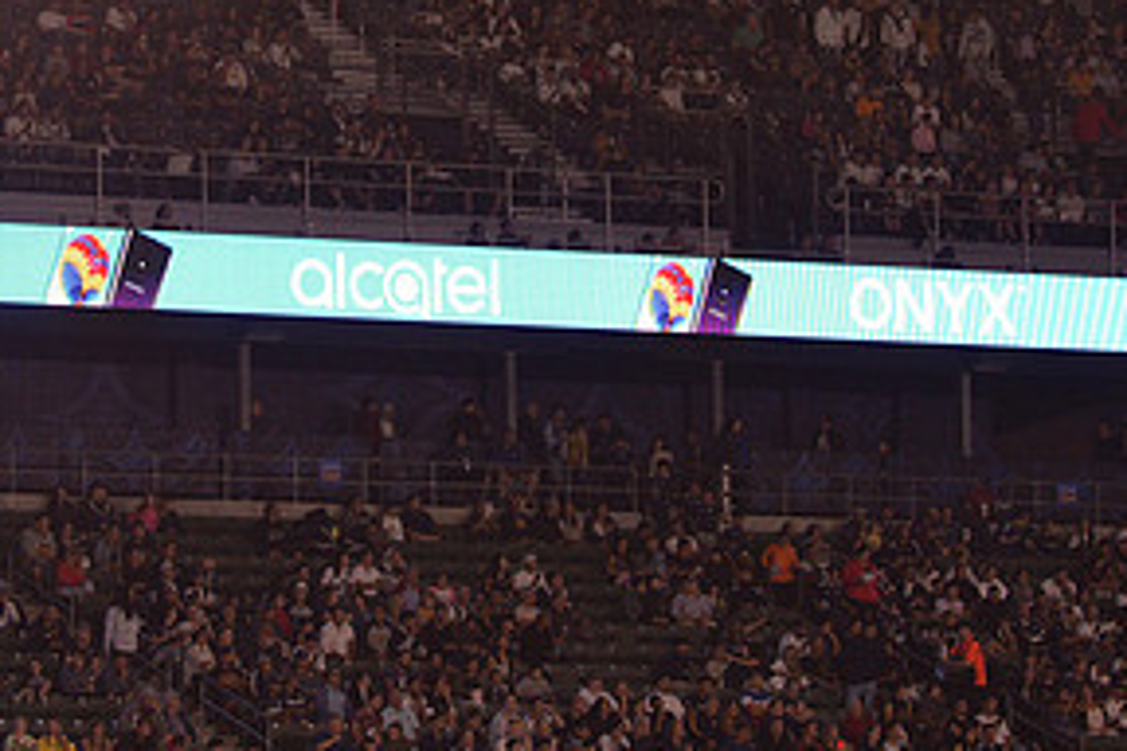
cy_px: 264
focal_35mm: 272
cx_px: 387
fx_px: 8514
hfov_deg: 7.6
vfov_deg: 5.1
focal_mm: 135
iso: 1600
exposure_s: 1/2000
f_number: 2.8
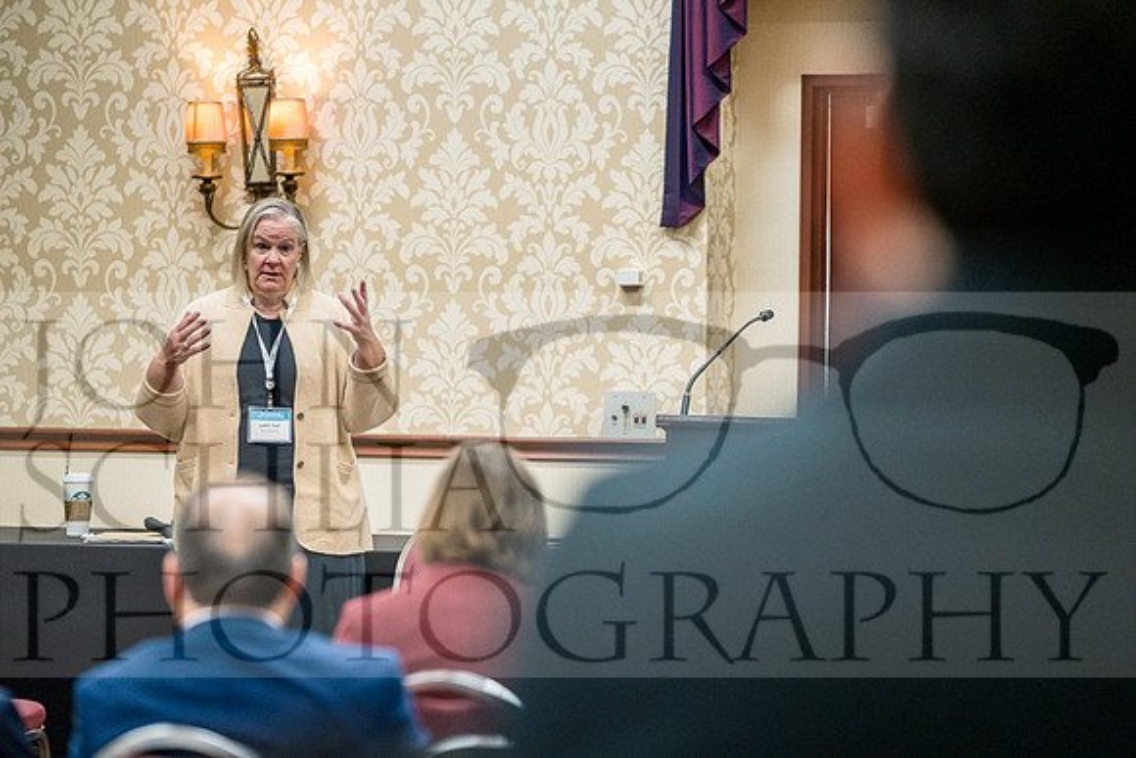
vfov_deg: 8.9
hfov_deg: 13.2
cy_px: 379
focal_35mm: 155
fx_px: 4892
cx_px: 568
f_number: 3.5
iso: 3200
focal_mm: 155
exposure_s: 1/100
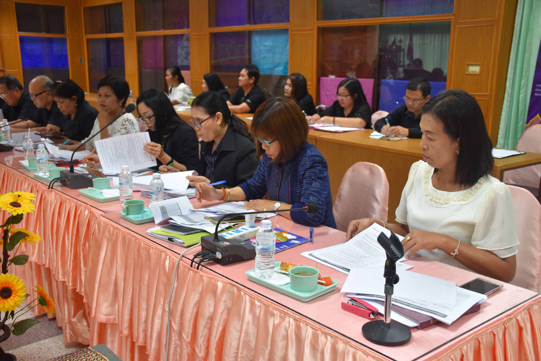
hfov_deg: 49.6
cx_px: 270
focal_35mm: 39
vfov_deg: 34.2
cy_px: 180
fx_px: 586
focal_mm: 26
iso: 500
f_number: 4
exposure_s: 1/60
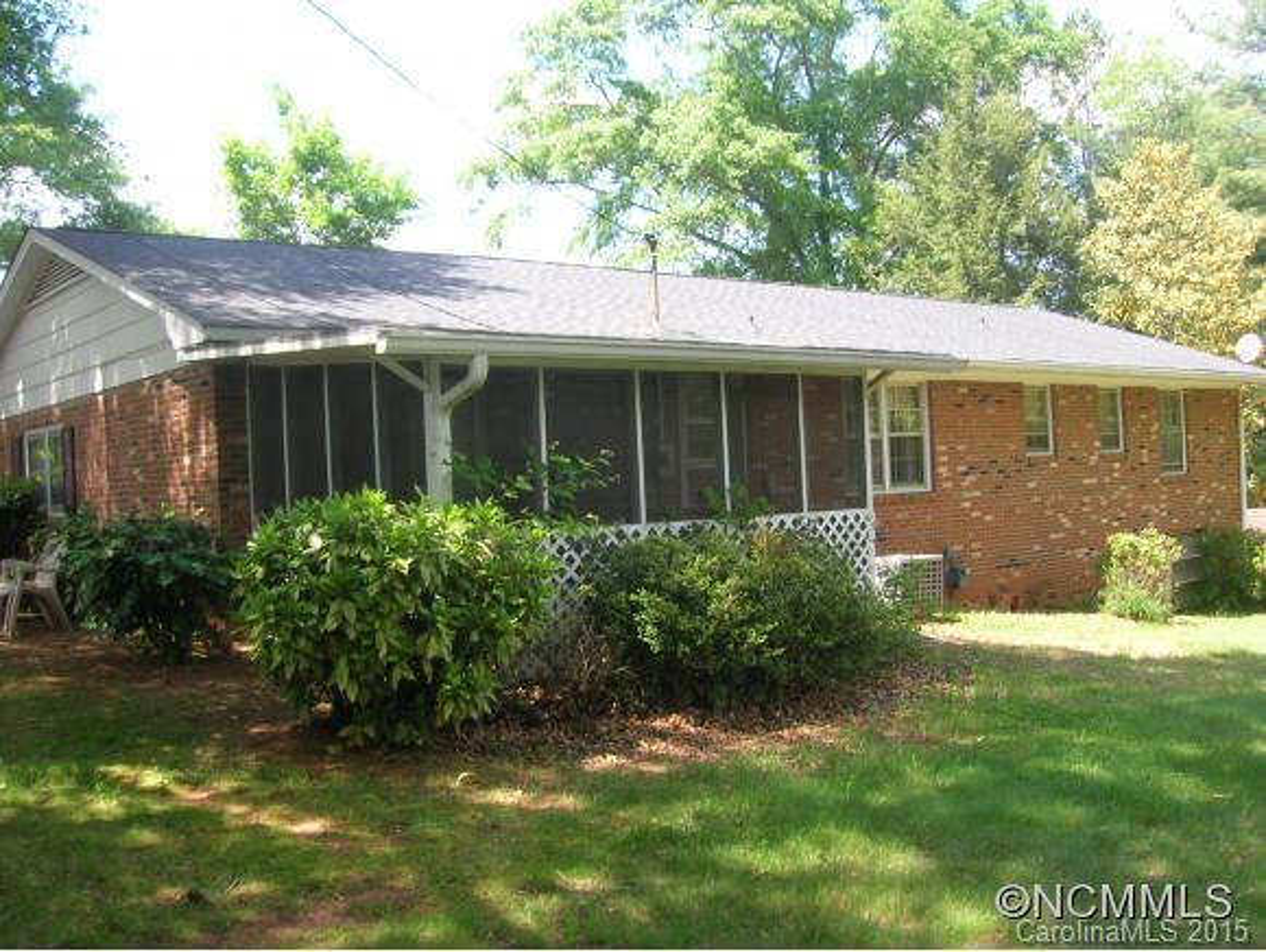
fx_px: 1245
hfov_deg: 53.9
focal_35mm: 34
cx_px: 633
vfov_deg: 41.8
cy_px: 476
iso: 50
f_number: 4.9
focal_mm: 5.7
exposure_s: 1/52
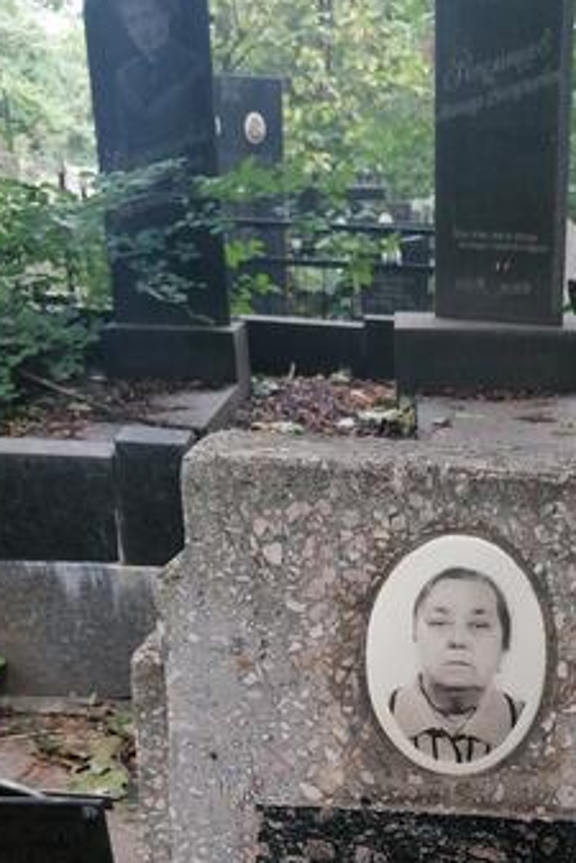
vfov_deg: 37.3
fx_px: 1199
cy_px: 755
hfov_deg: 26.3
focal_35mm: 50
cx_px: 499
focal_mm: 4.75
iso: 160
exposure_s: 1/100
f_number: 1.8
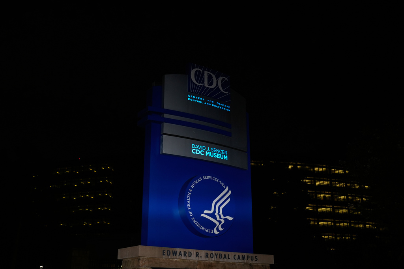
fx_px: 460
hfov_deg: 47.4
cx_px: 202
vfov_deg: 32.6
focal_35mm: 41
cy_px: 134
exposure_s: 1/200
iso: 640
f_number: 5.6
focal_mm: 41
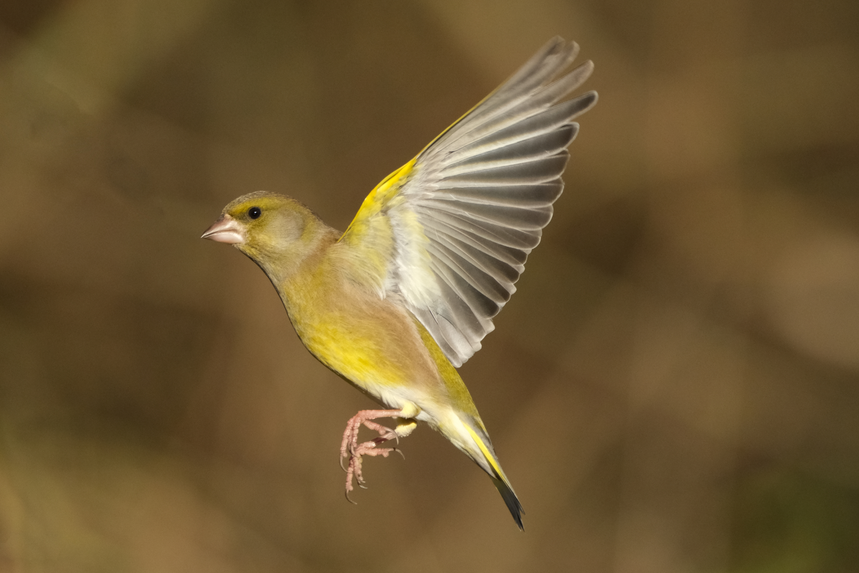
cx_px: 430
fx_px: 21476
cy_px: 286
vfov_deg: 1.5
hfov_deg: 2.3
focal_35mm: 900
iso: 1600
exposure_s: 1/2000
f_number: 8
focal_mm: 600
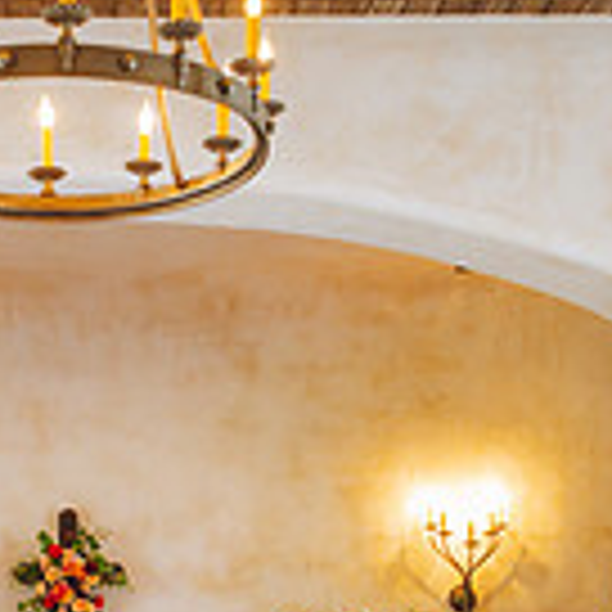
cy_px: 783
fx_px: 1740
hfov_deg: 19.6
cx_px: 63
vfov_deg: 18.6
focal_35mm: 87
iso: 1000
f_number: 2.8
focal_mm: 24
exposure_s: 1/80
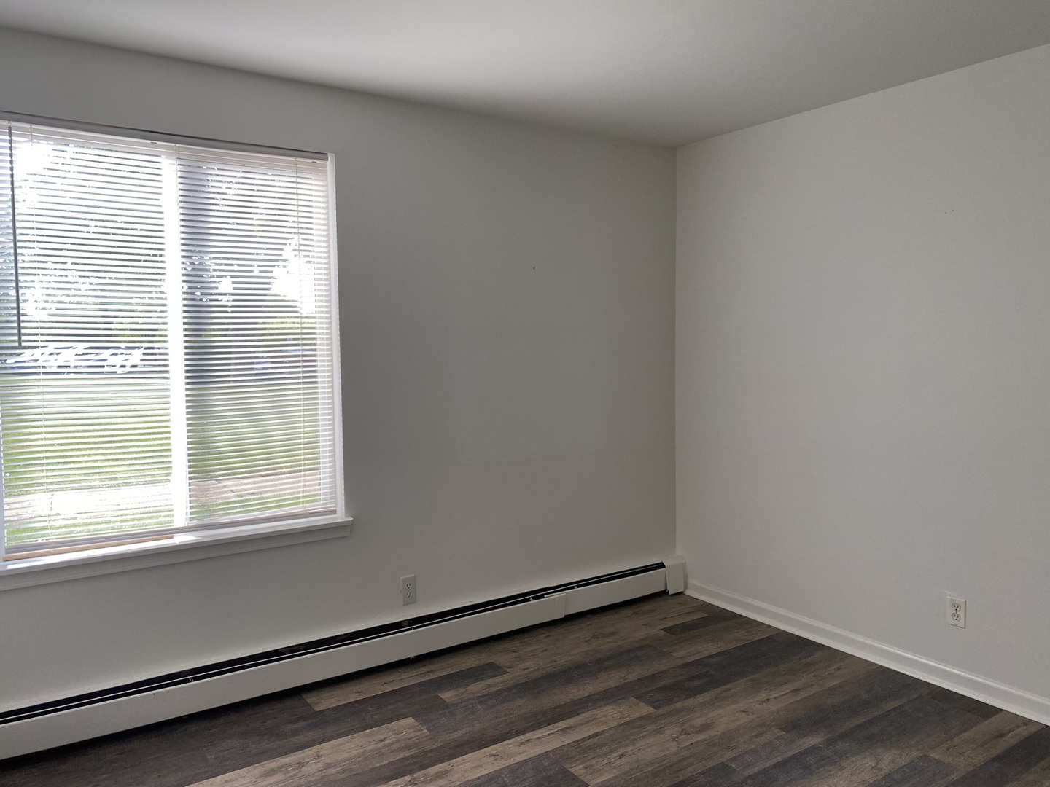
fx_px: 789
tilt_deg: -3.4
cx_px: 525
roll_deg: +1.2
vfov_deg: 53.1
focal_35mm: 26
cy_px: 394
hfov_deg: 67.3
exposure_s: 1/120
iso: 50
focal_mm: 4.25
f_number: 1.8
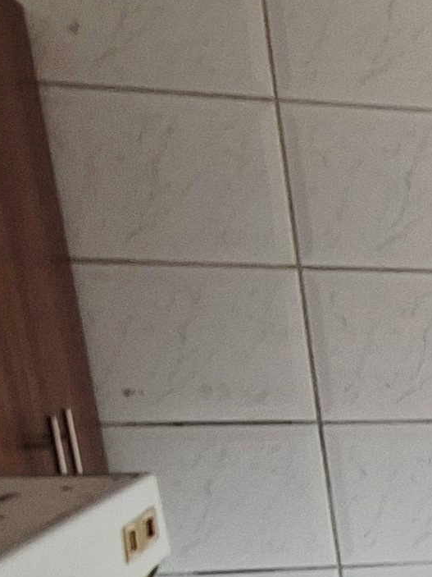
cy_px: 779
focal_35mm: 74
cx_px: 944
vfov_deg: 23.0
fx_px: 1232
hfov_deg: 14.9
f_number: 2.2
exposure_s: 1/40
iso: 40
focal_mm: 1.74
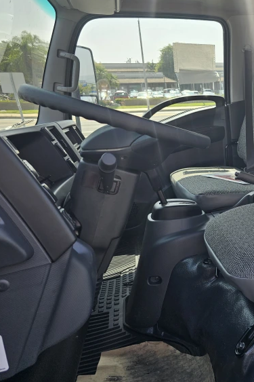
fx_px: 360
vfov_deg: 55.8
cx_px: 267
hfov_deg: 34.5
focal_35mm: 34
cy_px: 179
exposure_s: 1/213
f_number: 1.7
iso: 10
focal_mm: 6.3
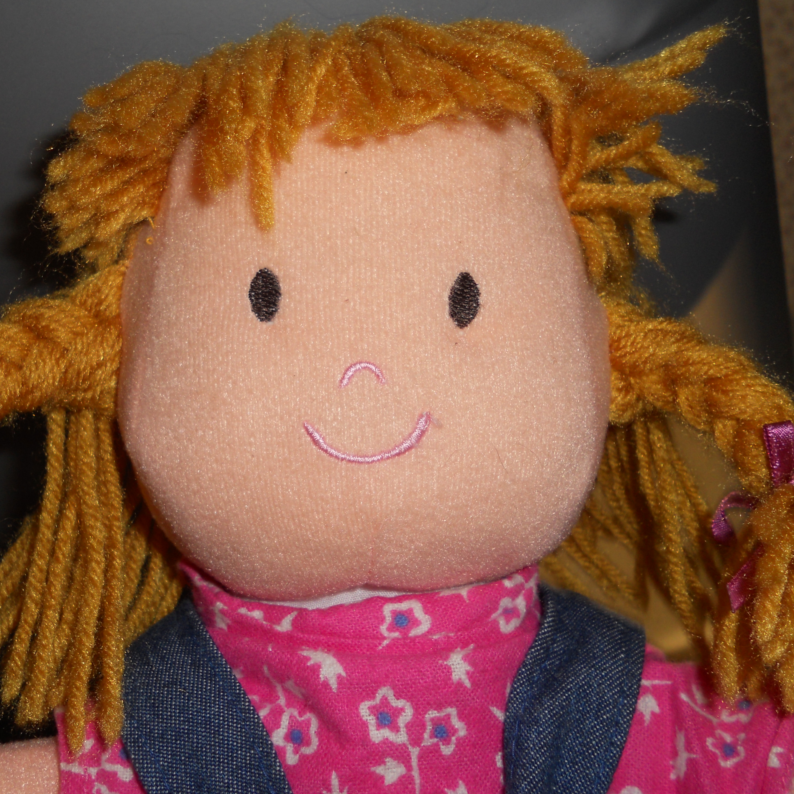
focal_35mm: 38
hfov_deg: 43.4
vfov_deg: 43.9
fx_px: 986
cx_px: 282
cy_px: 396
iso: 80
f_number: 8.8
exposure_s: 1/25
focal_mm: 5.8
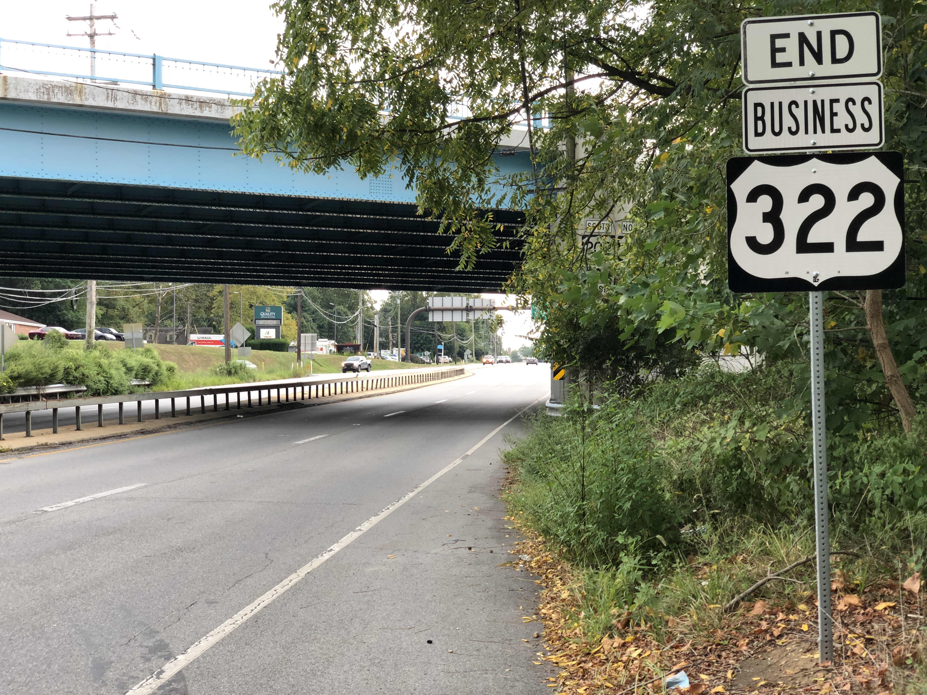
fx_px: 1393
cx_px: 464
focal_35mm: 52
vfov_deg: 28.0
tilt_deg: +1.2
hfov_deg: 36.8
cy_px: 348
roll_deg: -0.7
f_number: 2.4
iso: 20
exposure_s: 1/60
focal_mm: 6
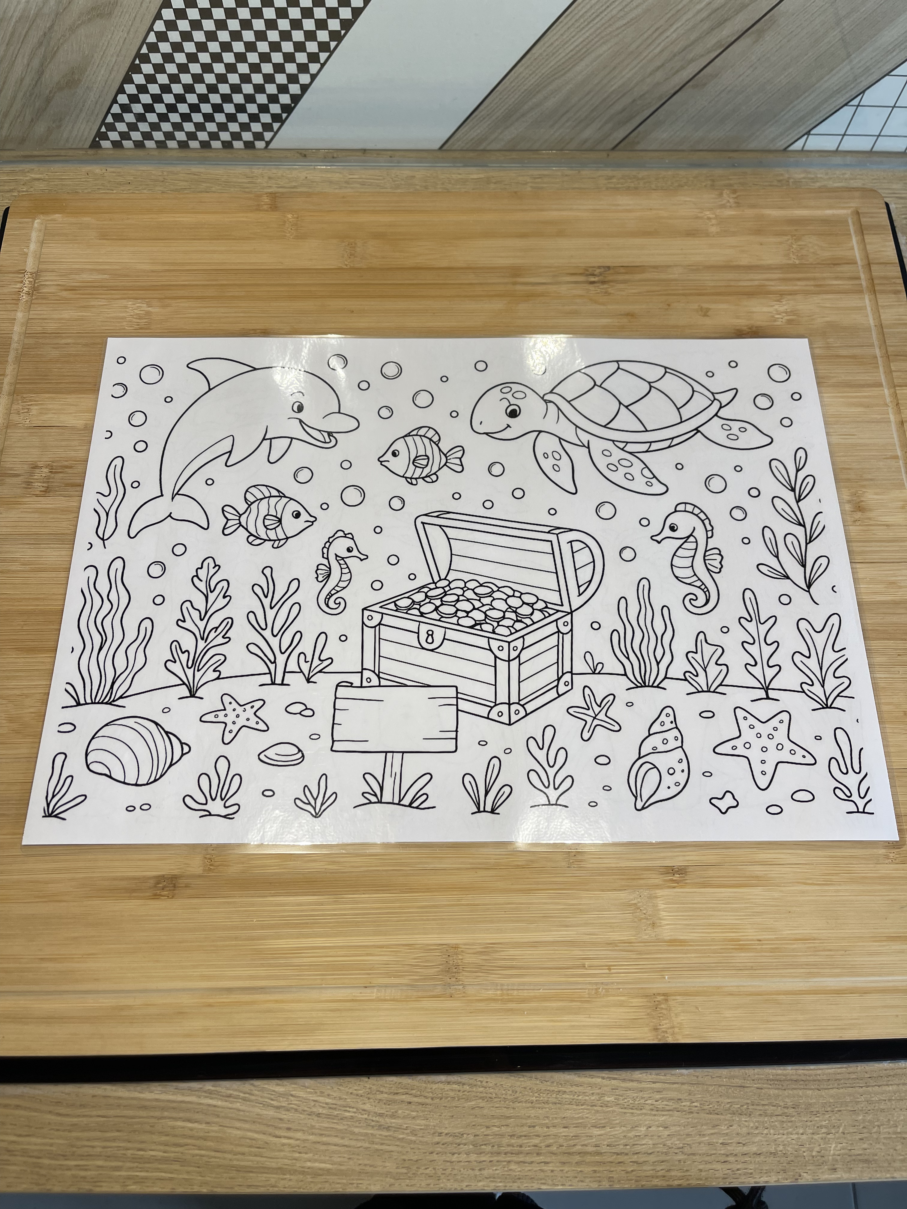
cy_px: 604
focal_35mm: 25
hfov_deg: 54.9
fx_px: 873
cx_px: 454
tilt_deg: -67.5
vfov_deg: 69.4
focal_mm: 5.1
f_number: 1.6
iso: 64
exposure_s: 1/121
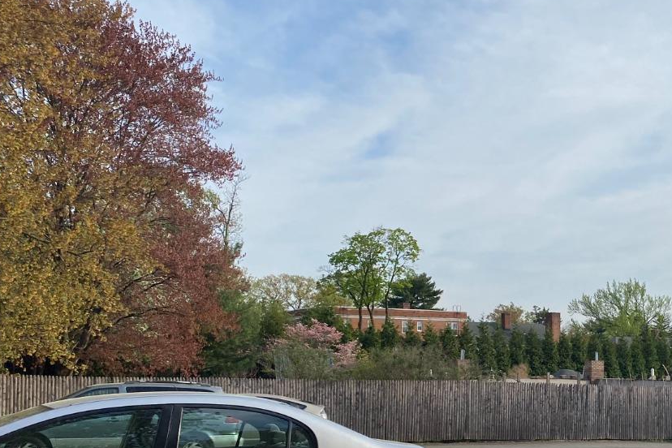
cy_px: 344
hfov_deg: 38.3
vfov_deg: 27.1
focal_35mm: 49
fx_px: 915
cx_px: 571
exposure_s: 1/2755
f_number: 1.8
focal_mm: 4.25
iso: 32
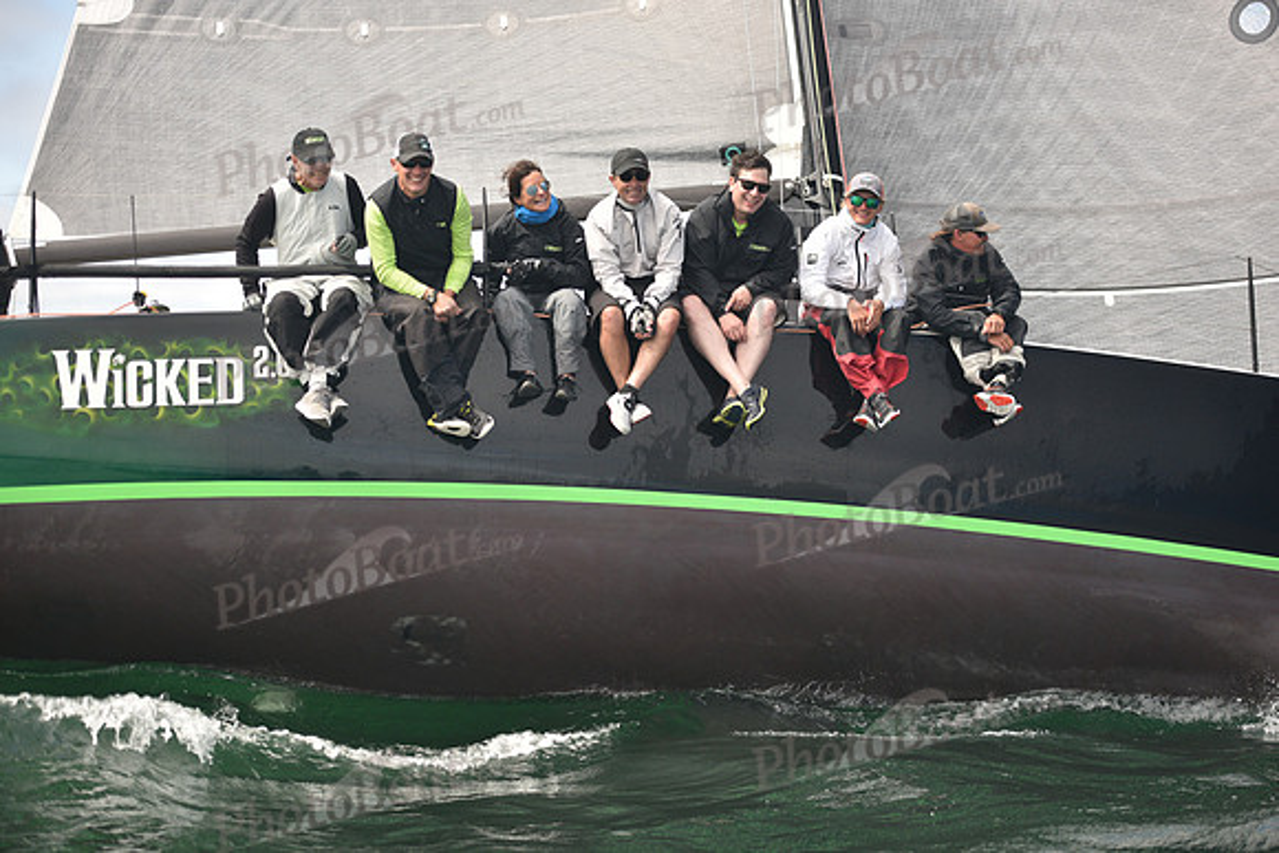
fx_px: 2487
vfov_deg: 19.5
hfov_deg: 28.8
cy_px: 426
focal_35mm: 70
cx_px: 640
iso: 320
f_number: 2.8
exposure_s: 1/1250
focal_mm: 70
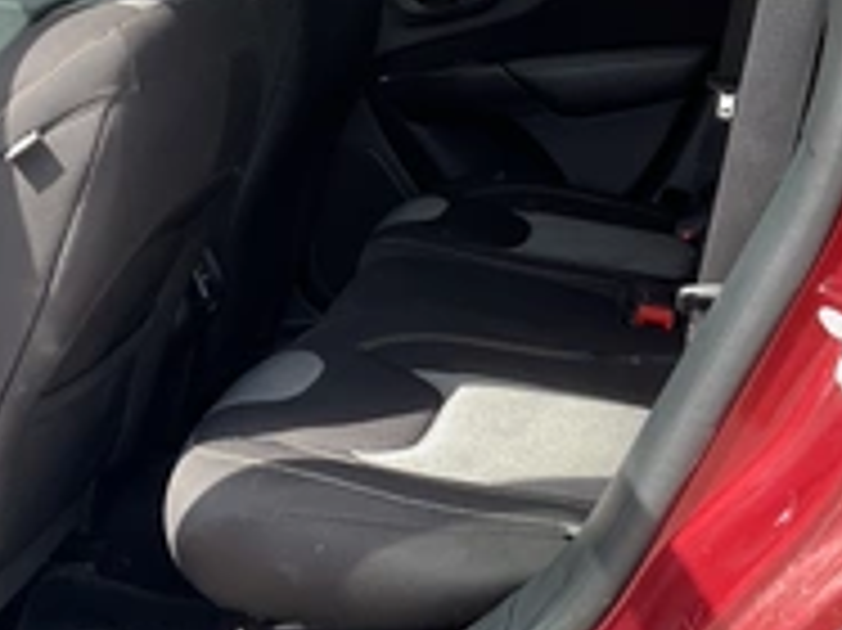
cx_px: 383
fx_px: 1507
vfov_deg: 23.6
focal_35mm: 62
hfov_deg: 31.2
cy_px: 288
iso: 20
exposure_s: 1/131
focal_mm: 3
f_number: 1.8
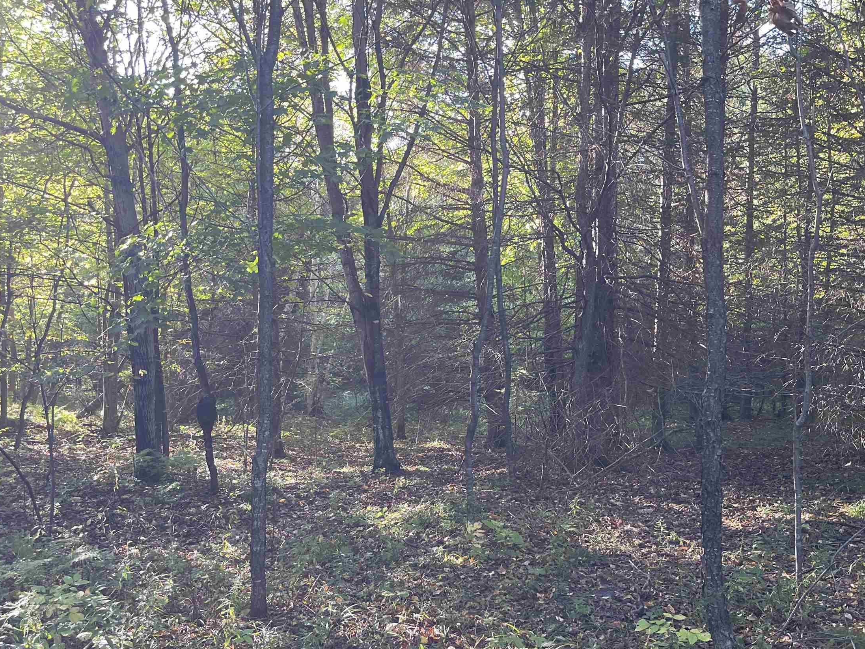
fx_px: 875
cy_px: 391
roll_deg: -1.3
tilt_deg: -3.8
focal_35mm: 35
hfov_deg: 52.6
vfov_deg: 40.5
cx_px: 456
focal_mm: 5.1
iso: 125
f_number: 1.6
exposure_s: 1/108
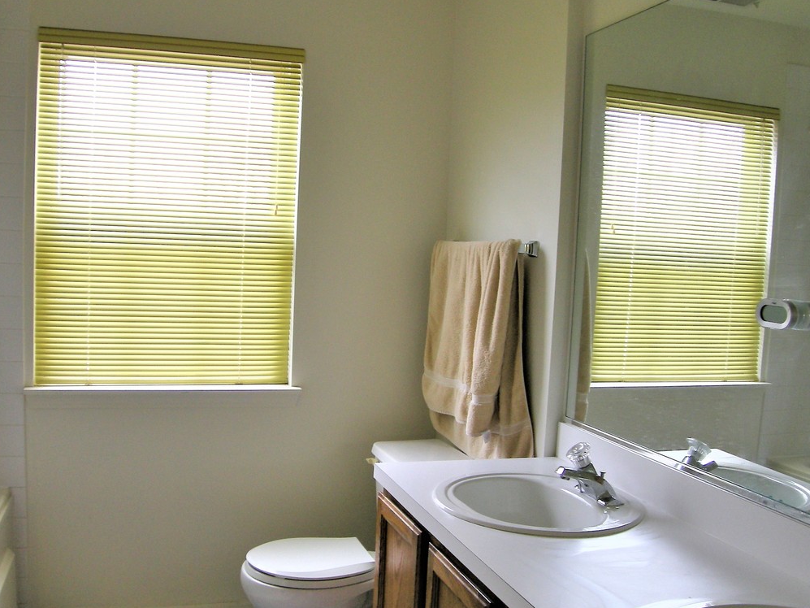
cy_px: 379
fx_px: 1217
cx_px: 401
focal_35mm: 52
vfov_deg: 27.9
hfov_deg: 36.8
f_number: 2.7
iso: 64
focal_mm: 7.5
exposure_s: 1/21.4
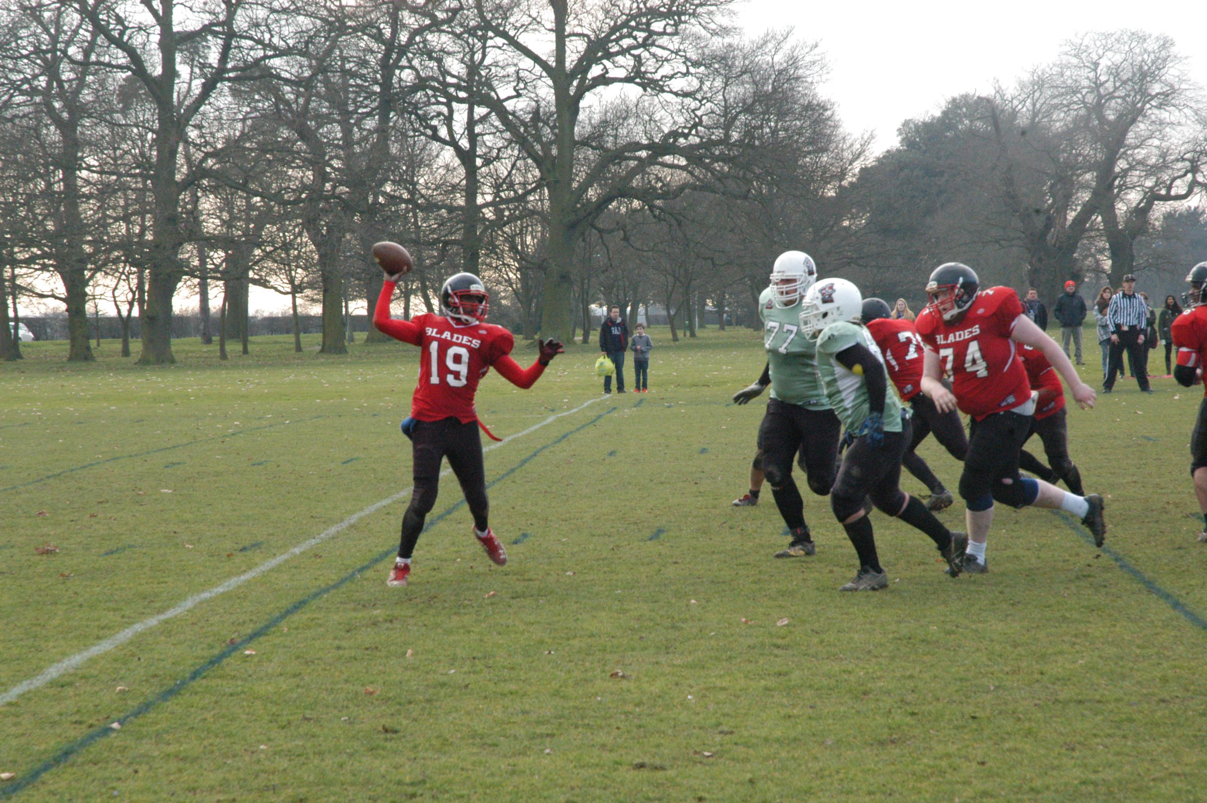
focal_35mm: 105
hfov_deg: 19.5
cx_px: 604
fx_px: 3517
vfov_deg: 13.0
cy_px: 402
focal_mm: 70
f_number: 10
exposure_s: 1/400
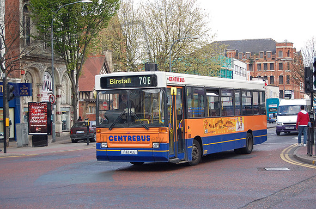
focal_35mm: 69
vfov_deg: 19.6
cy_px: 104
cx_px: 158
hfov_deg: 29.3
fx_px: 604
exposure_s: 1/500
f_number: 5.3
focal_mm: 46
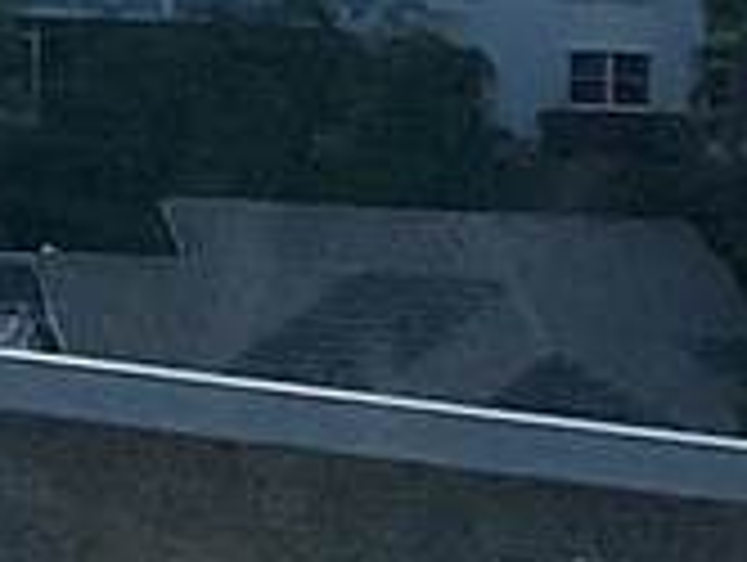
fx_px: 5165
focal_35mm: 239
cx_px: -1264
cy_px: -1412
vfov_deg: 5.6
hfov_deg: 7.5
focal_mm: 3.3
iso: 32
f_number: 2.4
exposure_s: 1/120
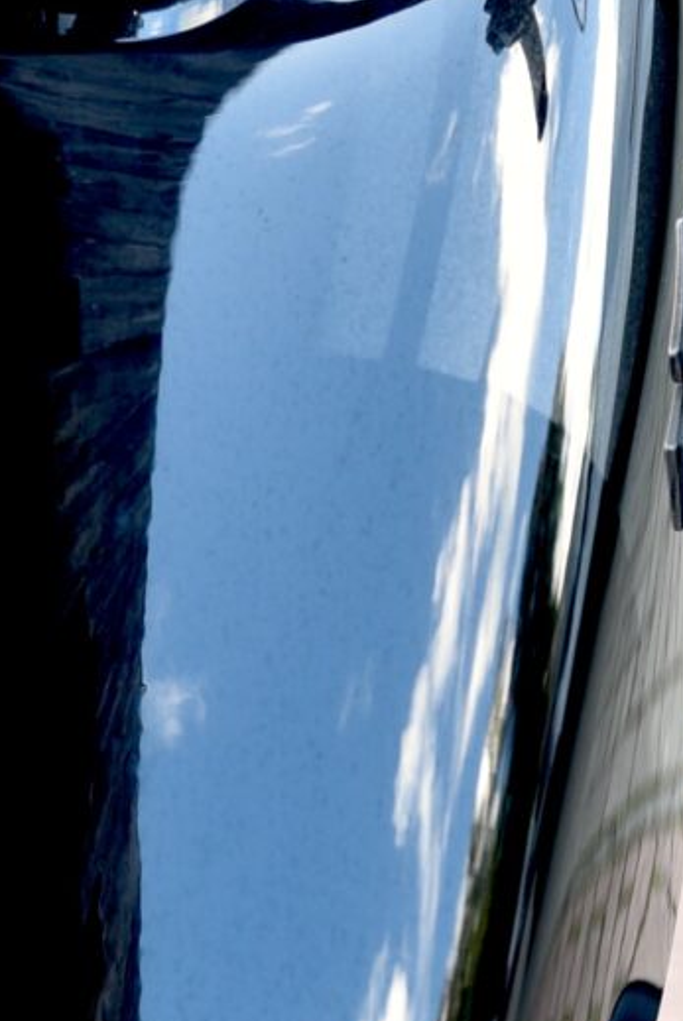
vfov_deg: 9.9
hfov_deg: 6.6
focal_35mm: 207
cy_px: 484
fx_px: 5879
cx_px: 280
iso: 200
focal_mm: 42
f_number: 3.5
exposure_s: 1/60
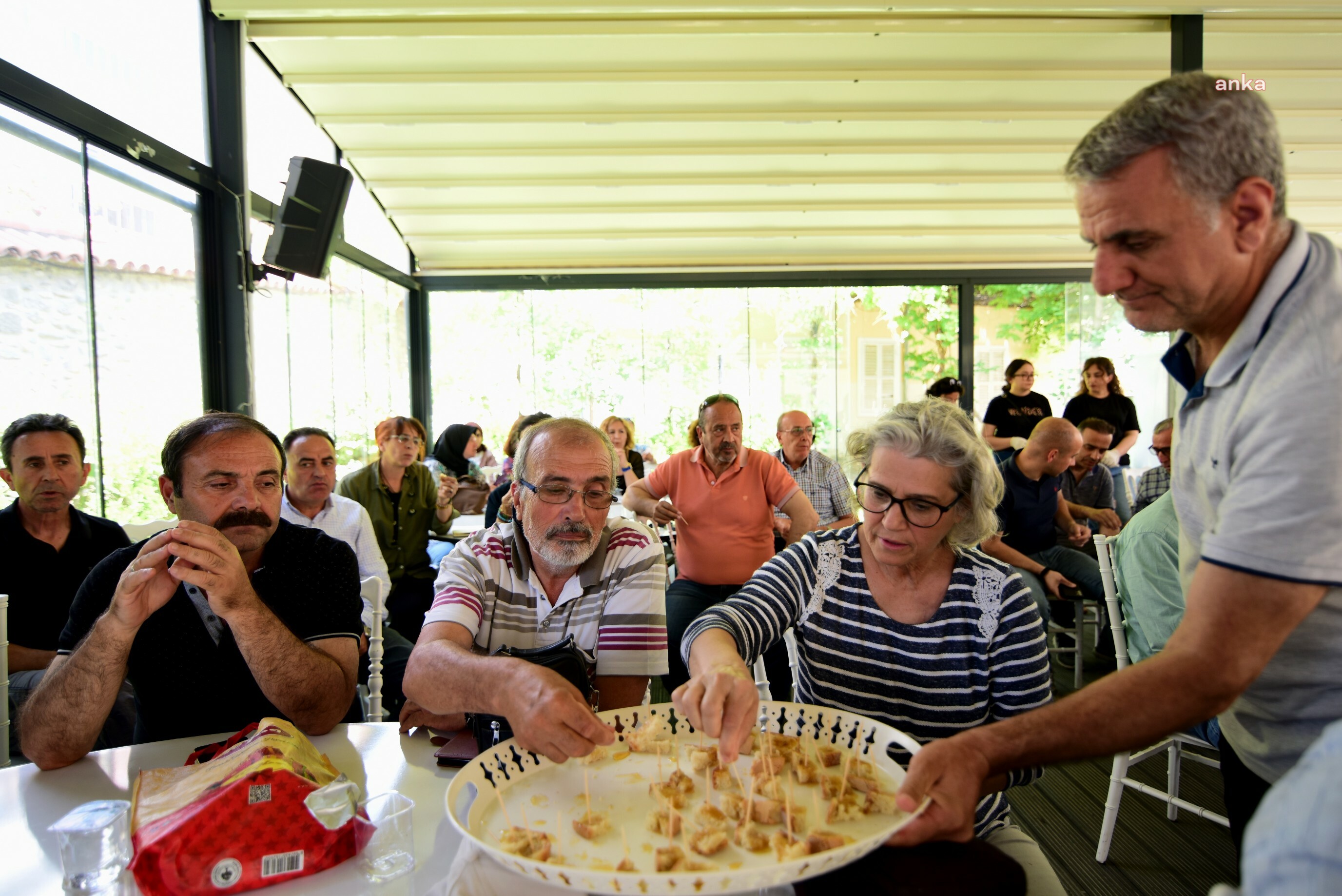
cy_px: 448
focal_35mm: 20
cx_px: 671
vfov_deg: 62.0
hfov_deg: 84.0
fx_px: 746
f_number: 2.8
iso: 250
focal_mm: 20
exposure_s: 1/100
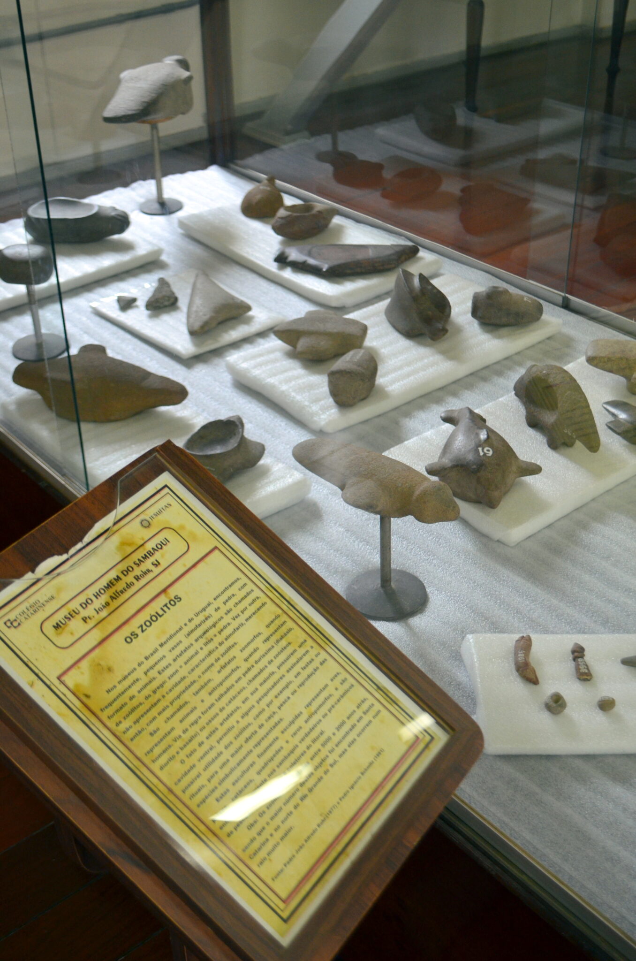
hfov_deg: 31.7
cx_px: 318
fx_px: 1118
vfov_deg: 46.5
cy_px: 480
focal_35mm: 42
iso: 800
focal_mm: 28
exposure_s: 1/50
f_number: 4.5
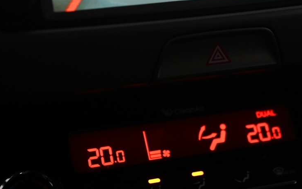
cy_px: -19
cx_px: 178
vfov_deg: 11.0
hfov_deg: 17.8
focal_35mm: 117
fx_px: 963
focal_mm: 52
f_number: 4
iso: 1000
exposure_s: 1/80
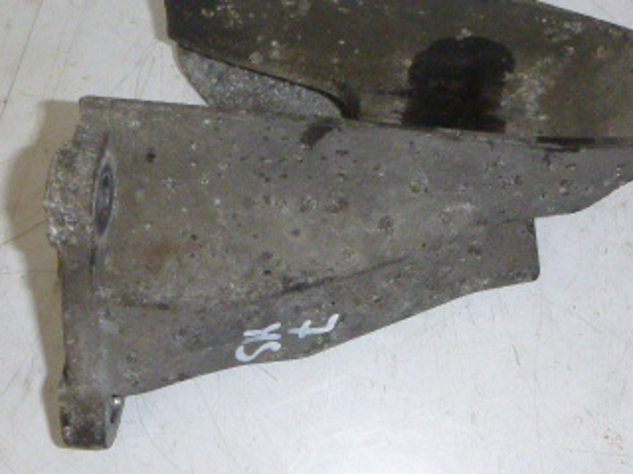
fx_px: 914
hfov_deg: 38.2
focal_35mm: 50
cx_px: 291
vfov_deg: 28.8
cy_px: 136
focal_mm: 4.5
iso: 400
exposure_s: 1/60
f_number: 3.9
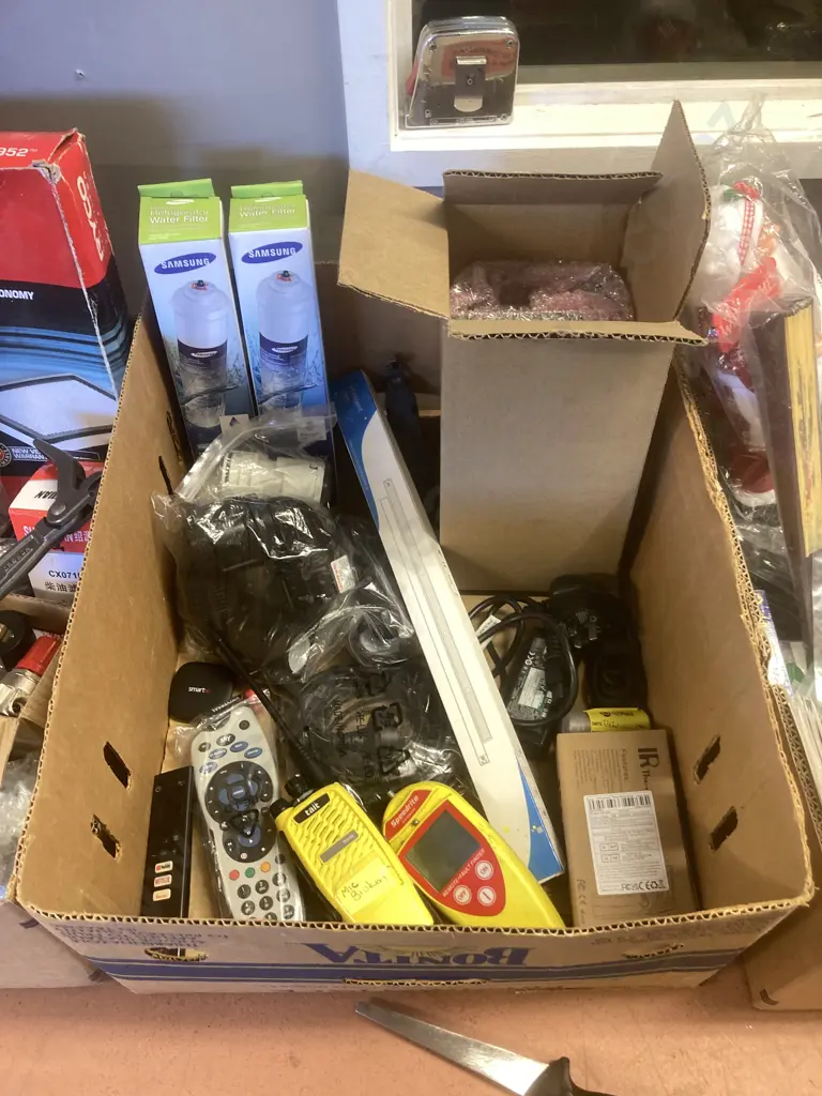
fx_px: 887
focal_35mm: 28
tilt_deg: -52.7
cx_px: 411
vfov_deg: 63.4
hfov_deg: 49.7
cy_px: 548
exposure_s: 1/50
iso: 160
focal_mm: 3.99
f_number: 1.8
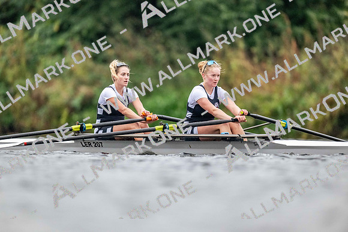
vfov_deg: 2.3
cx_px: 174
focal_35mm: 600
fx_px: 5801
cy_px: 116
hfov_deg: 3.4
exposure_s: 1/2500
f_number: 4
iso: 4500
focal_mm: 600
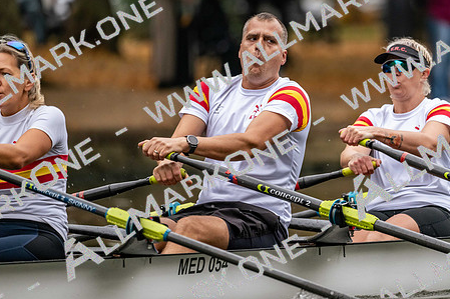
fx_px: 6460
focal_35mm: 517
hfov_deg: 4.0
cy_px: 126
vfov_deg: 2.7
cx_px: 268
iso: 2500
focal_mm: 400
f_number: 4.5
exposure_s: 1/2500
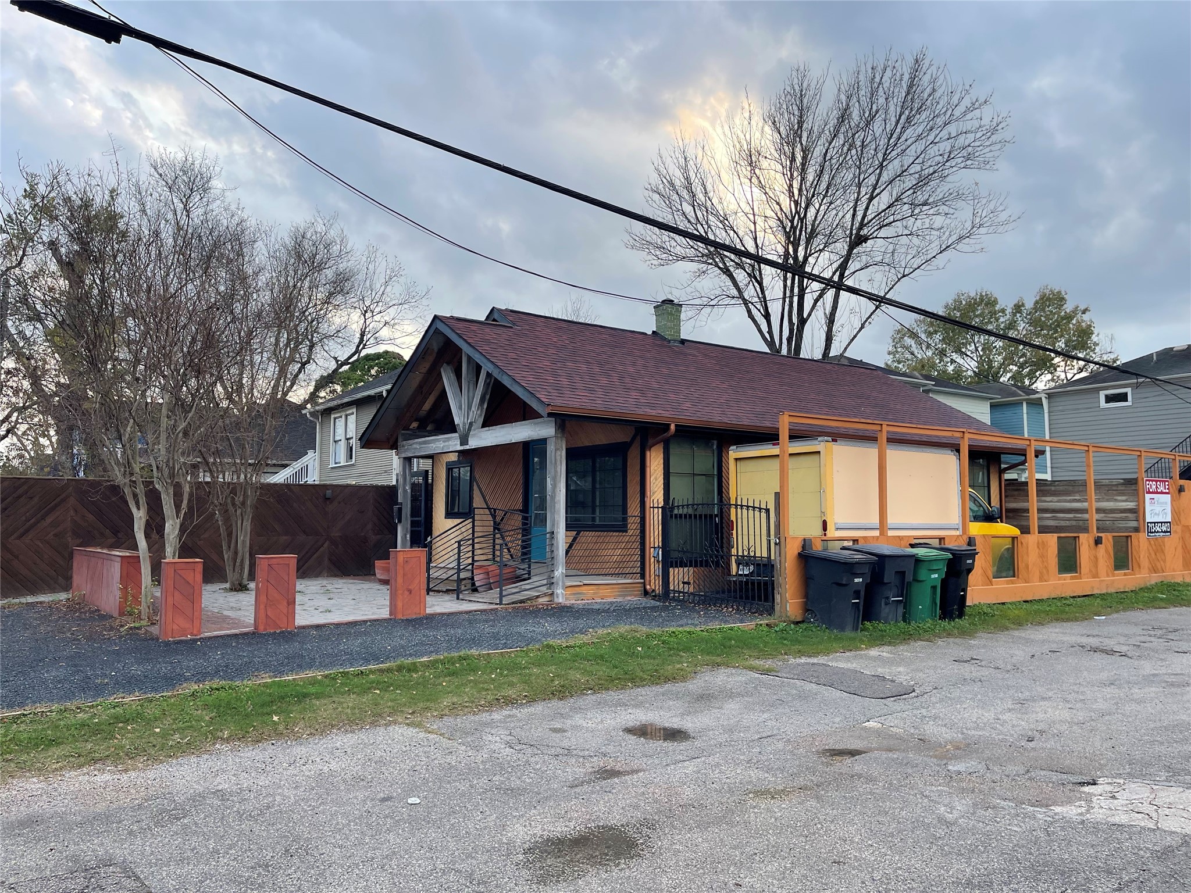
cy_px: 446
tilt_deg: +6.5
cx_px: 596
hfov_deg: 69.4
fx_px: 860
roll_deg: -0.9
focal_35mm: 25
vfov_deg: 54.9
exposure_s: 1/745
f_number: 1.6
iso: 32
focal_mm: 5.1
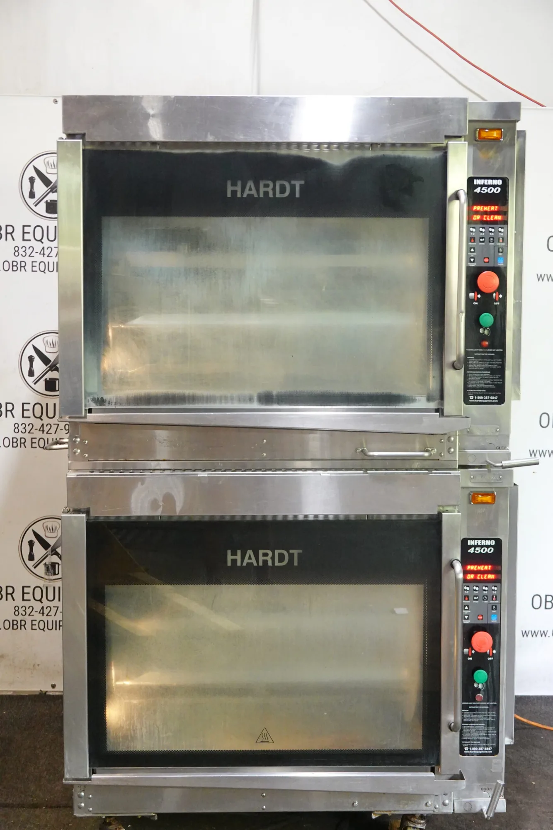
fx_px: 1221
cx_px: 276
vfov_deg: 37.5
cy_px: 415
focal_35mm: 53
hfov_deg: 25.5
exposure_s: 1/50
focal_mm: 19.43
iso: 1600
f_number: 4
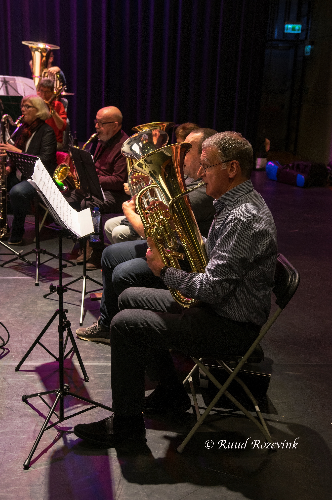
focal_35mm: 43
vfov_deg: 45.5
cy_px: 250
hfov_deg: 31.1
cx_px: 166
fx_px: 596
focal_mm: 29
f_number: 4
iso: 400
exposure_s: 1/25
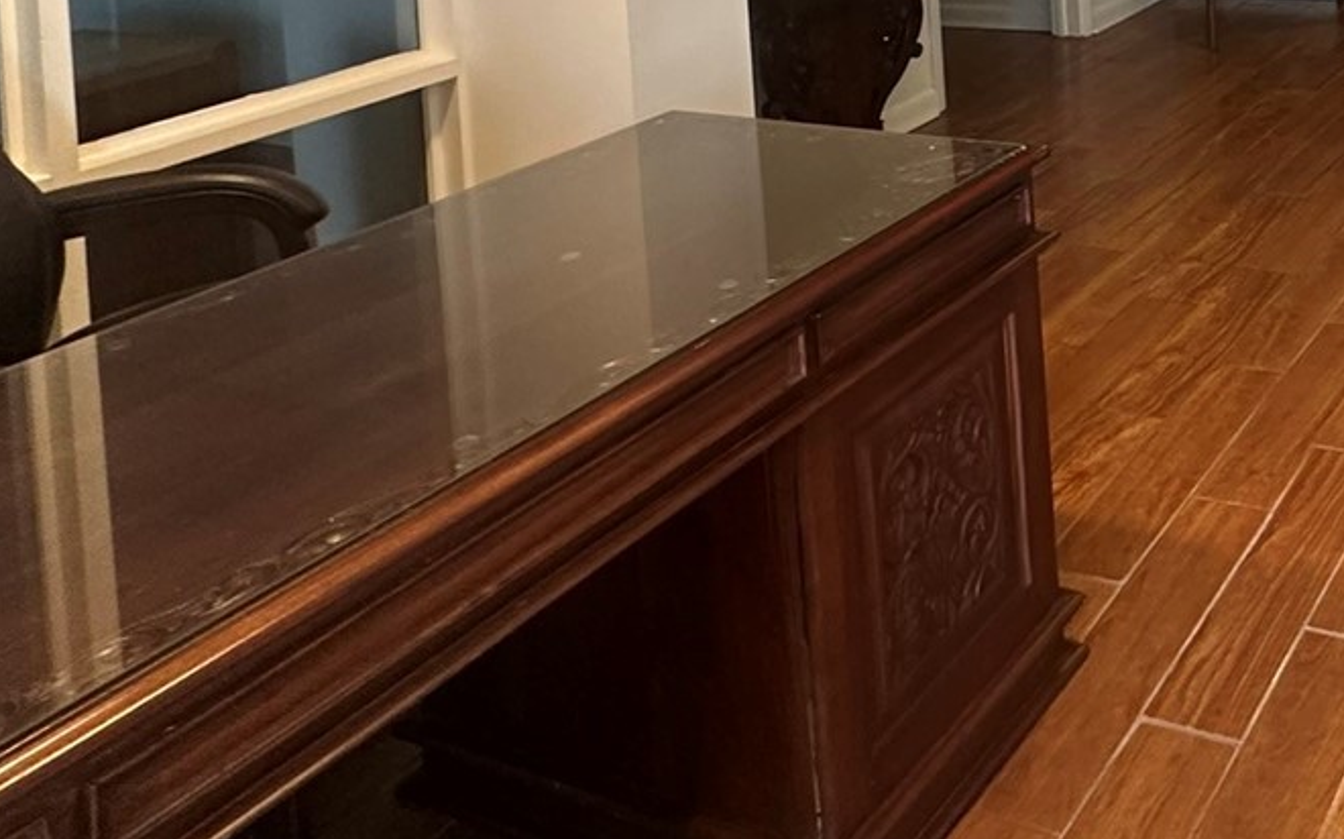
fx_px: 1318
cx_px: 1393
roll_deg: +2.8
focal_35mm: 36
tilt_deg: +0.1
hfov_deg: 44.5
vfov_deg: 27.7
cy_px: -316
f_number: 2.2
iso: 320
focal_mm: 2.22
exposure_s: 1/60
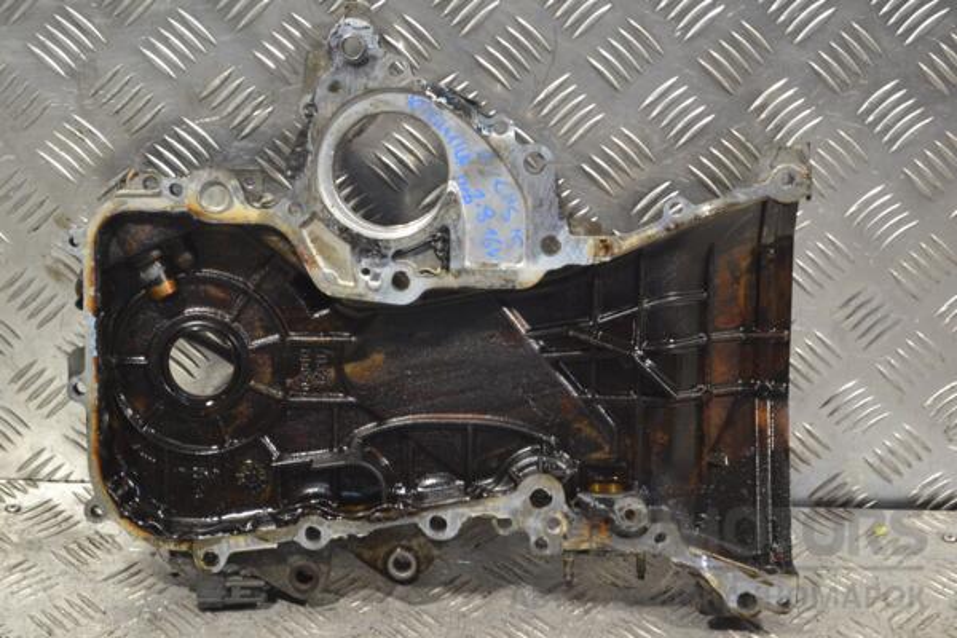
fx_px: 1914
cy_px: 319
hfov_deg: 28.1
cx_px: 478
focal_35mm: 72
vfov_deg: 18.9
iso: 800
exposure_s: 1/60
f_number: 5.6
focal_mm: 48
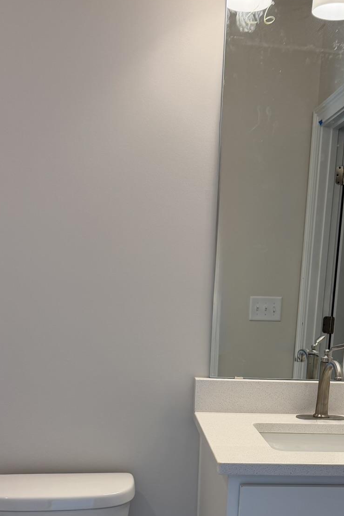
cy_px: 410
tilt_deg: -11.9
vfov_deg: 41.0
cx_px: 216
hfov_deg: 29.1
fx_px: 659
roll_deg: -2.7
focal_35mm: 46
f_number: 1.78
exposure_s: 1/185
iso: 100
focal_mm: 6.76
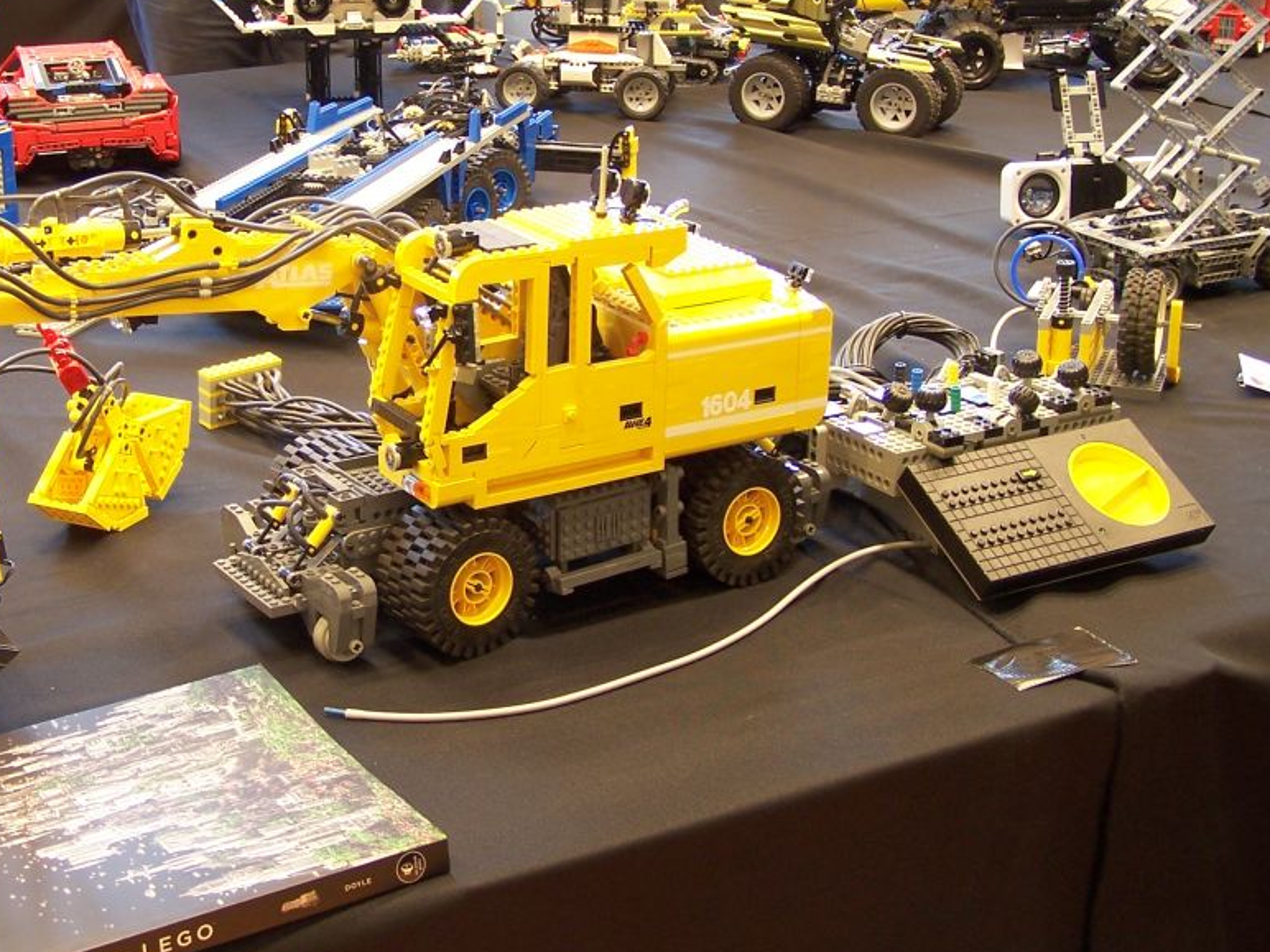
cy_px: 372
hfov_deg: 33.6
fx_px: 2091
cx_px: 456
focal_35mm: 57
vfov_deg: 25.6
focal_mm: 7.1
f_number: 2.9
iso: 80
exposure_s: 1/3
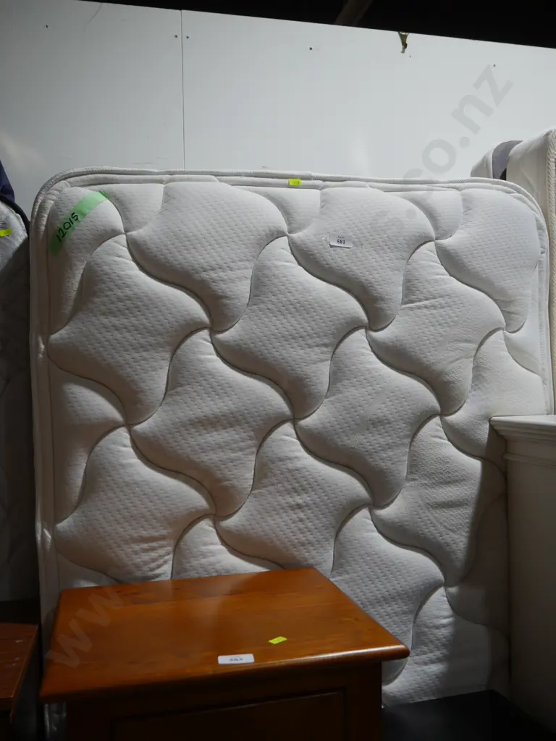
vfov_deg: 56.8
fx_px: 685
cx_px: 278
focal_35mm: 32
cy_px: 370
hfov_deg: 44.2
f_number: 4
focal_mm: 16
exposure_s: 1/125
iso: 200
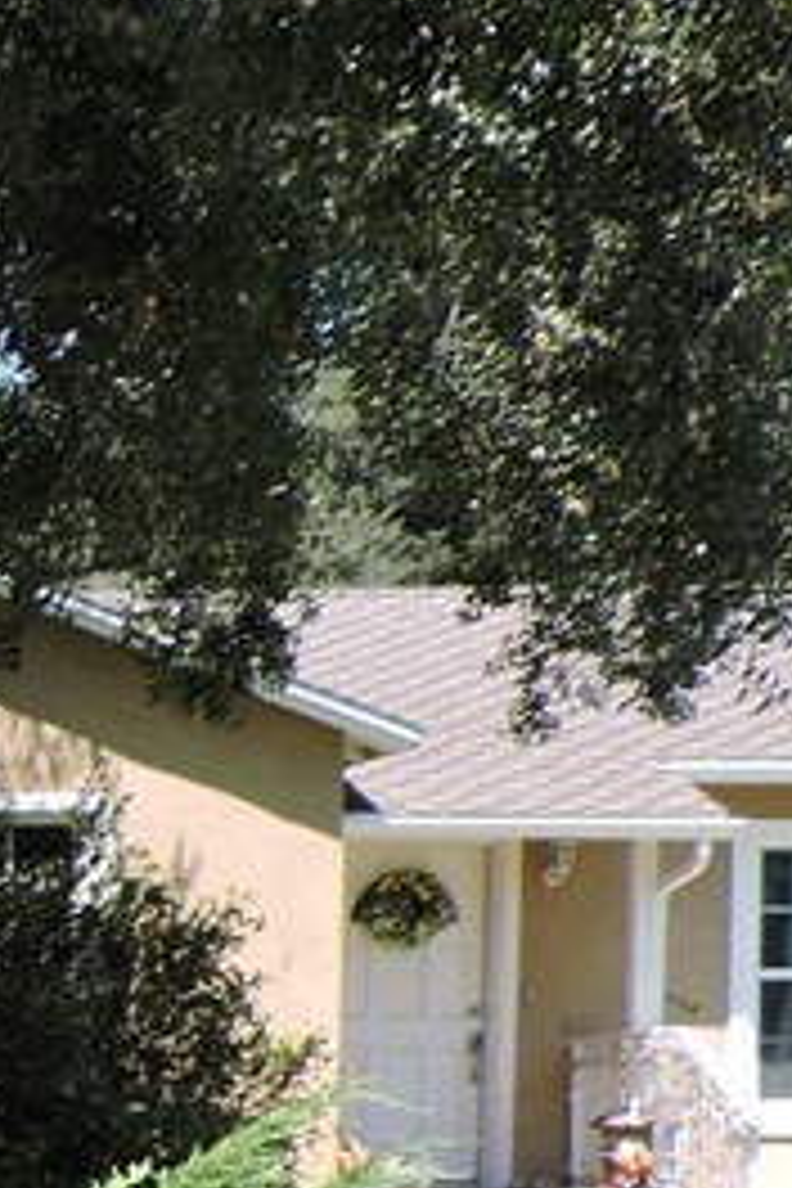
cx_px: -1467
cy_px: 1188
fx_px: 3201
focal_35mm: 97
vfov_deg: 20.4
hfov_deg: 10.6
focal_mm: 4.3
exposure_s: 1/400
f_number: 3
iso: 100
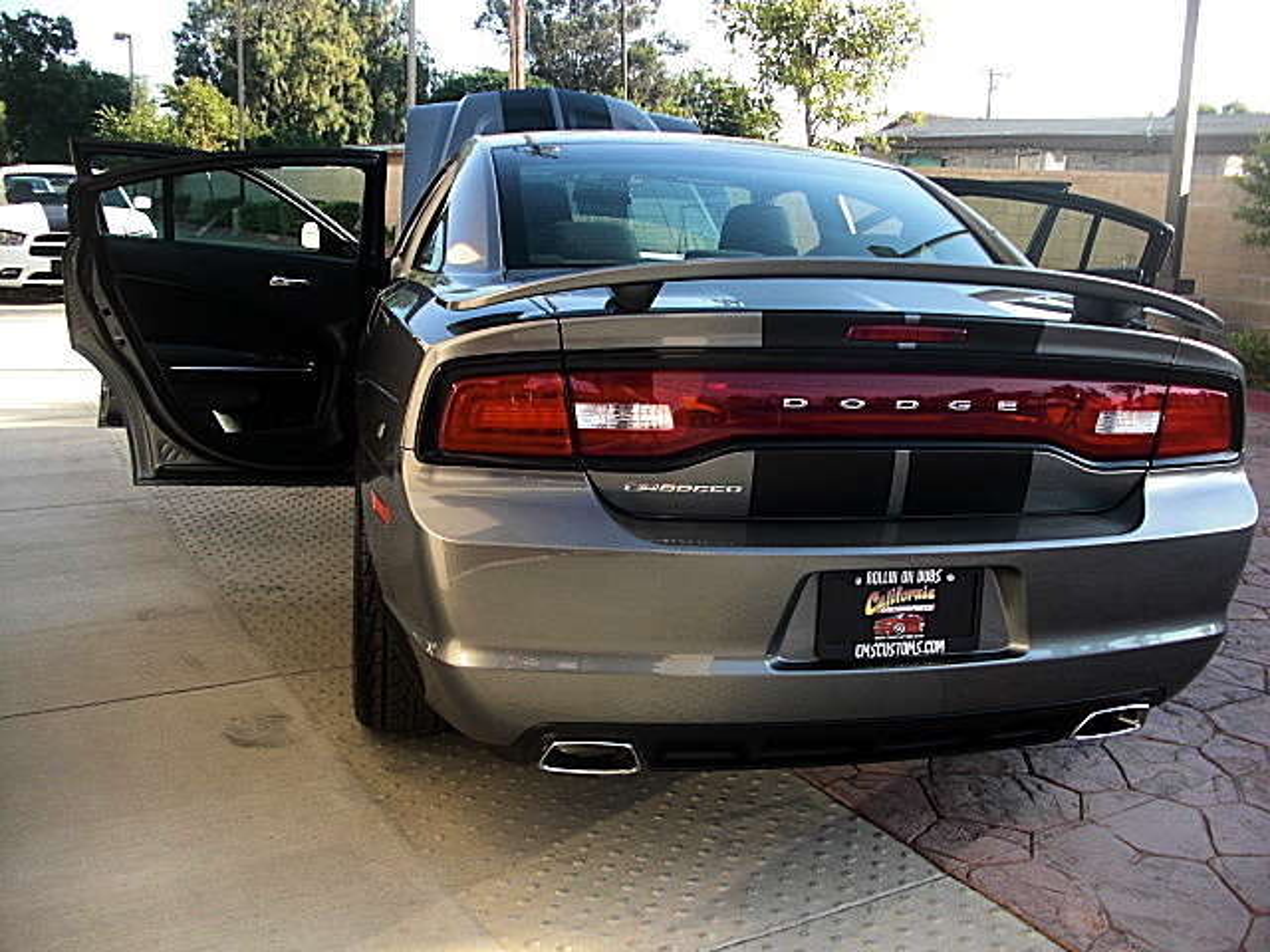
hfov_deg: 51.4
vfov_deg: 39.7
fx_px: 1321
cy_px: 476
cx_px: 635
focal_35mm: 36
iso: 50
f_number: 2.8
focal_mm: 6.3
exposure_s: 1/160
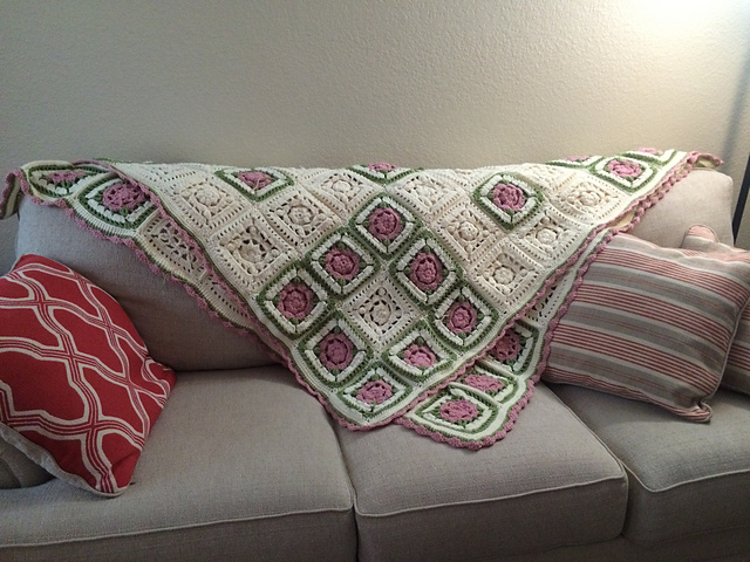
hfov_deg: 61.7
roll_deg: -0.3
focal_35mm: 29
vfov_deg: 48.2
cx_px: 375
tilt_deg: -21.5
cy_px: 281
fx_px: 628
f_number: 2.2
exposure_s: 1/30
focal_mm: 4.15
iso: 320
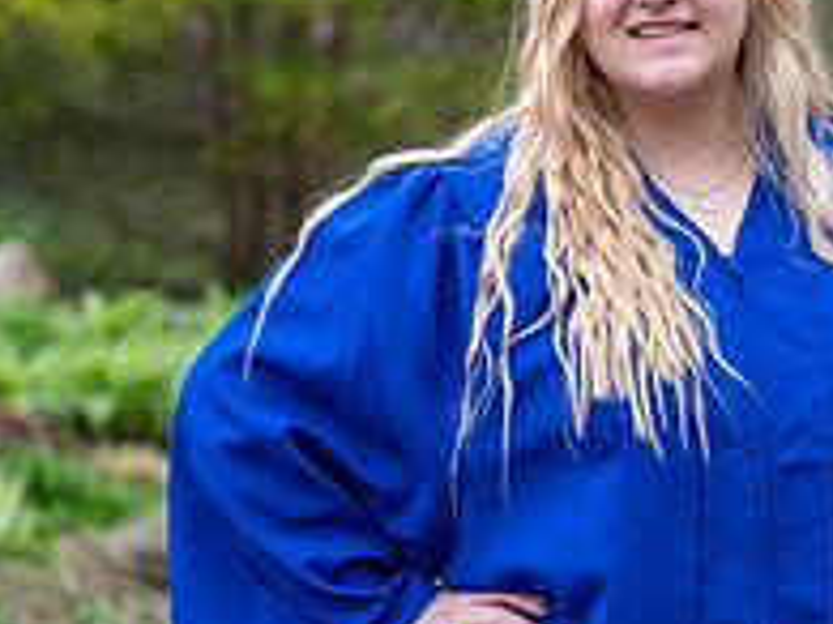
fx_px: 5291
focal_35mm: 220
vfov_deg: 6.7
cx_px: 632
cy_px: 385
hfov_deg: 9.0
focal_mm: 66
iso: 250
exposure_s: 1/320
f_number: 2.8
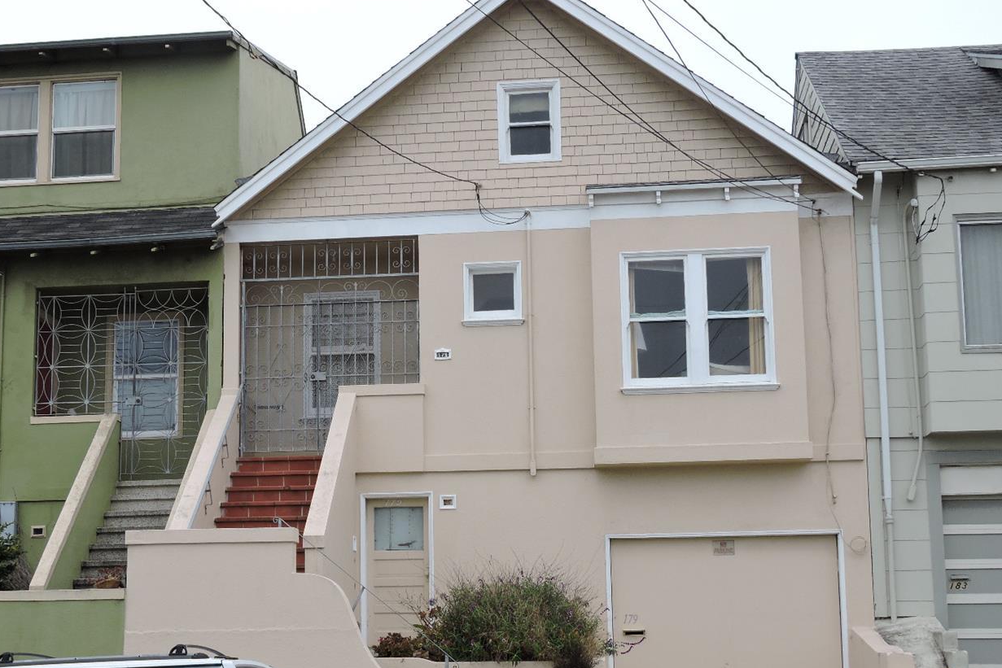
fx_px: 1587
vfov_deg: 23.7
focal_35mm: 57
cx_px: 433
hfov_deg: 35.0
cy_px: 444
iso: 100
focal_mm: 8.1
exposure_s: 1/320
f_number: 4
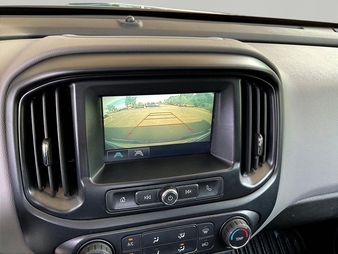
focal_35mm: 29
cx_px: 169
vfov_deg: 48.2
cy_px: 127
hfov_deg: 61.7
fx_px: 283
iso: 64
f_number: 1.8
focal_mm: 3
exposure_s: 1/87
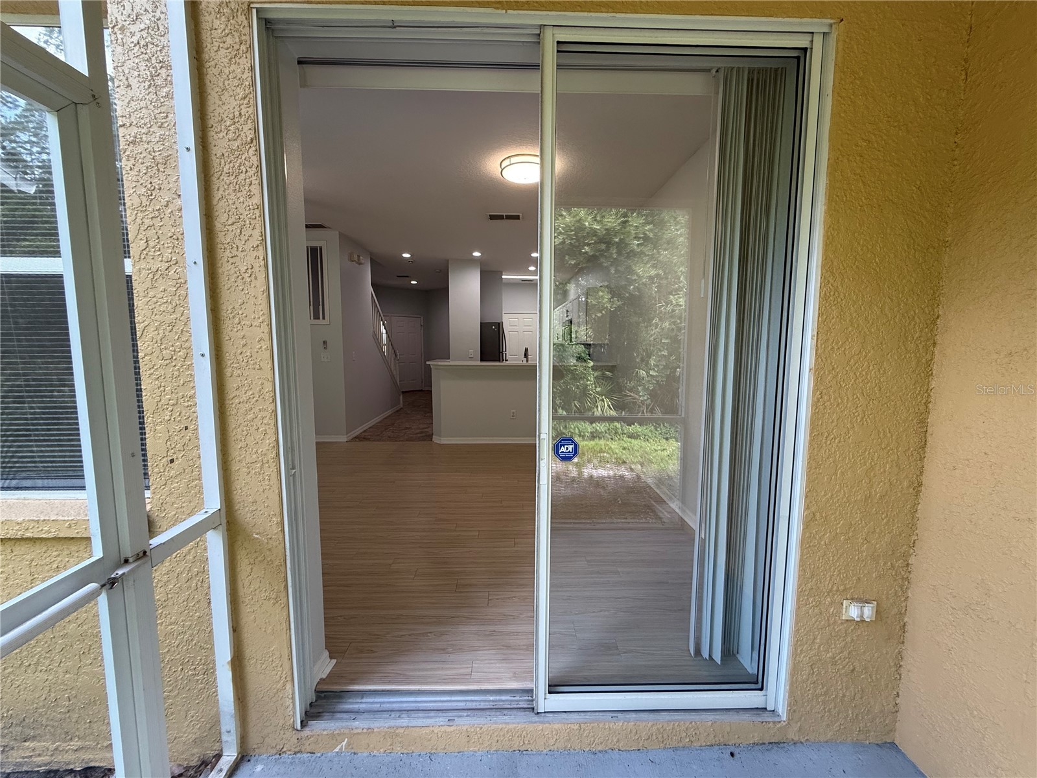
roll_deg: -0.1
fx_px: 419
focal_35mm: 14
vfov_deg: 85.7
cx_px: 518
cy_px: 389
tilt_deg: -6.3
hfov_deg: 102.1
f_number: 2.2
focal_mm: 2.22
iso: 160
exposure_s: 1/120
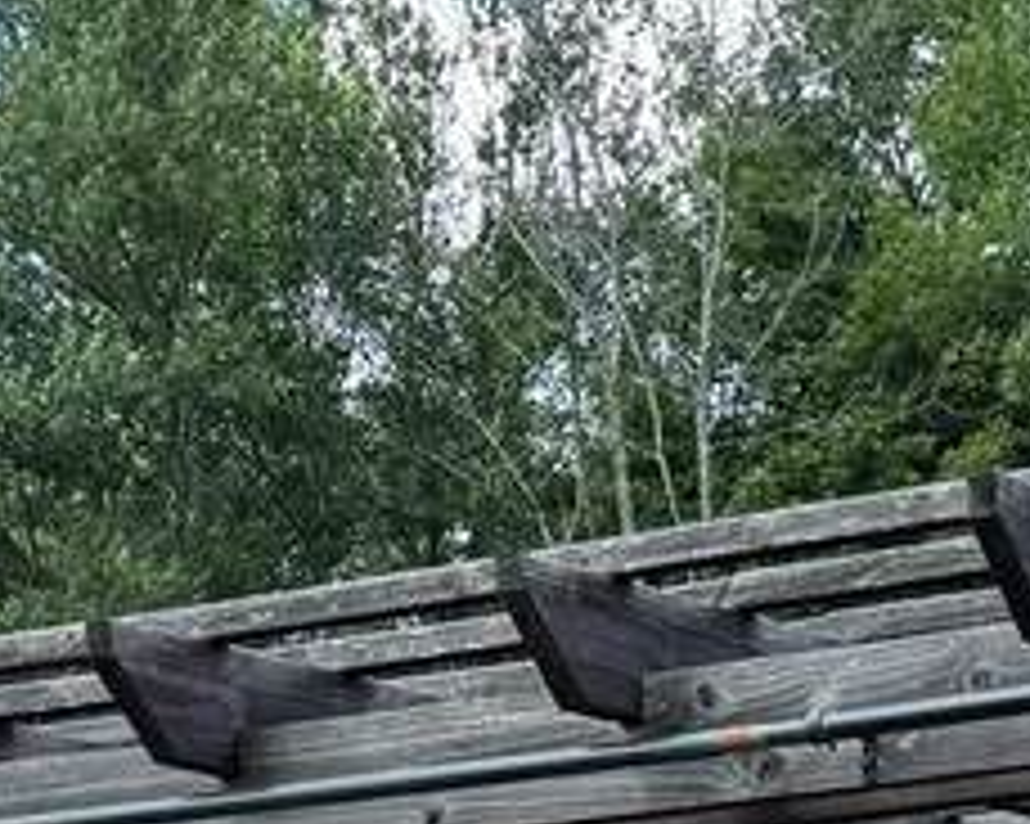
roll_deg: +0.5
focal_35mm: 131
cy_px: 2071
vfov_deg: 10.1
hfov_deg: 14.6
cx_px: 913
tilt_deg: -11.9
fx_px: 3992
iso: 80
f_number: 1.78
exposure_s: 1/1456
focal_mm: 6.76
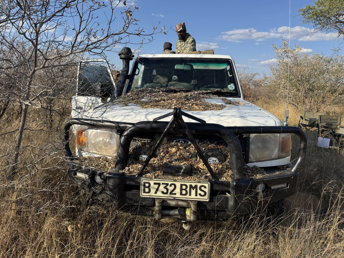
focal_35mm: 24
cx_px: 172
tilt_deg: -10.1
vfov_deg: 56.8
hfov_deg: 71.6
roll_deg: -1.7
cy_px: 129
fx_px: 239
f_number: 1.78
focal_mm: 6.76
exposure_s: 1/2710
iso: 80
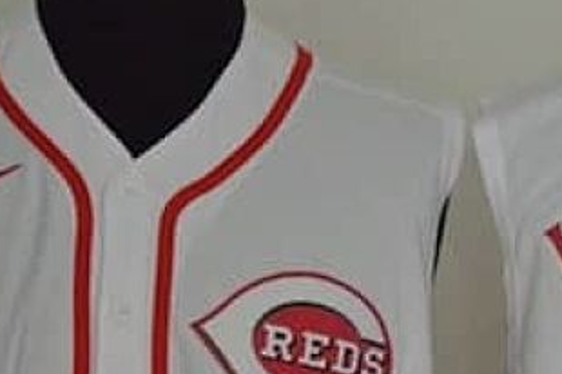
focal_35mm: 261
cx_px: 459
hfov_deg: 7.9
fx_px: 4070
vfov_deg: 5.2
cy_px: 494
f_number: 4.8
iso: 4000
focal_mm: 50
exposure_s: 1/80
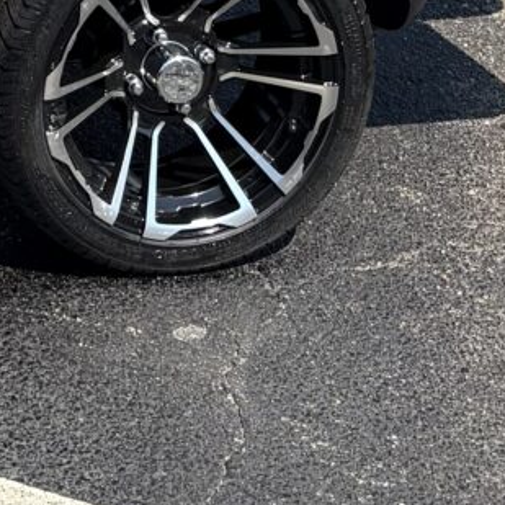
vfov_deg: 11.2
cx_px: -319
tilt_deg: -7.0
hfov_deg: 11.5
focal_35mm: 143
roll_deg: +2.0
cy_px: -472
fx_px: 2360
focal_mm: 5.96
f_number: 1.6
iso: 50
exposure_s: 1/2451
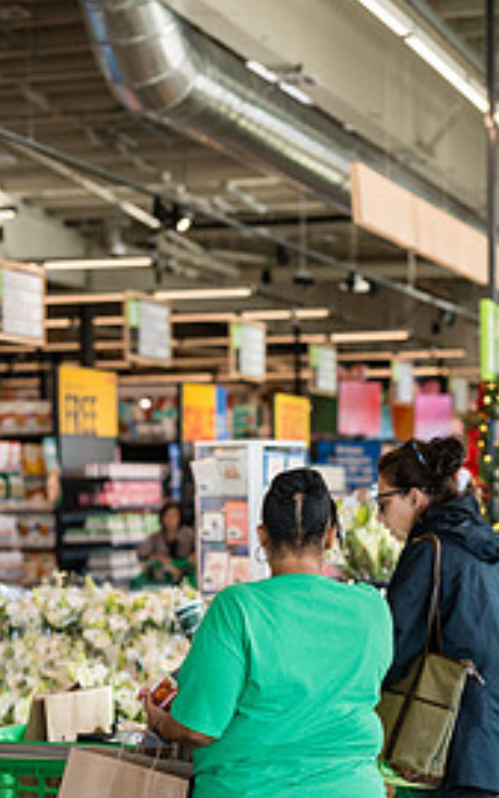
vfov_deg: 23.9
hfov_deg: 15.4
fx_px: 1848
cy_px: 656
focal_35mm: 85
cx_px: 322
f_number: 2.2
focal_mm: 50
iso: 800
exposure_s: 1/1000
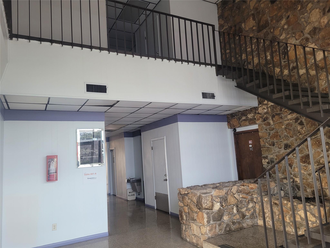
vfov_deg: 53.1
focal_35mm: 26
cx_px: 165
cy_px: 124
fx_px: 248
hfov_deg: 67.3
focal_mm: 5.4
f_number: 1.8
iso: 250
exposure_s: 1/40
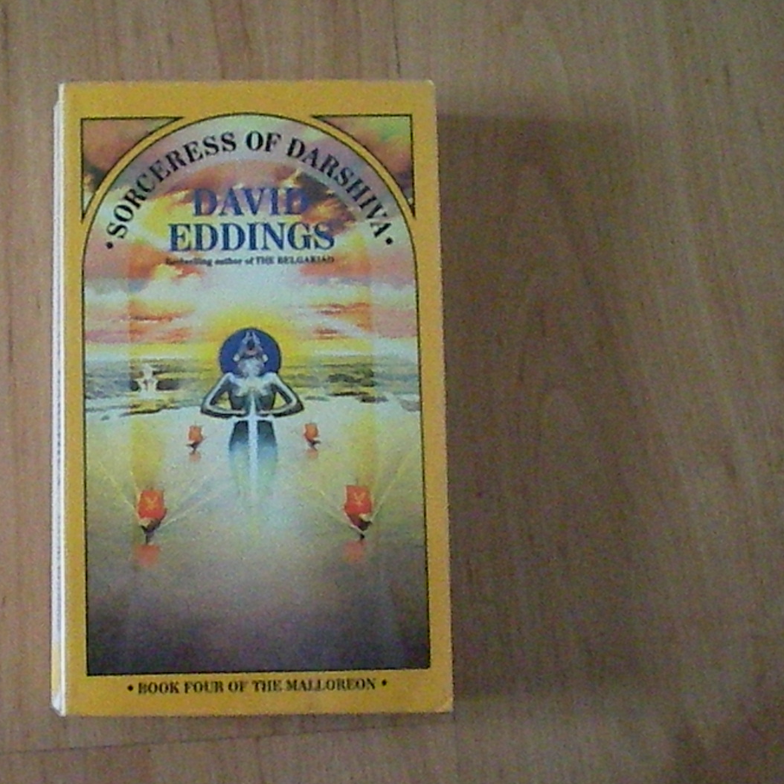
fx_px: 1307
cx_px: 190
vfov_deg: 33.4
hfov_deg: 32.7
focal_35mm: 51
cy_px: 406
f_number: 3.1
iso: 1800
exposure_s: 1/87.5
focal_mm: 6.3
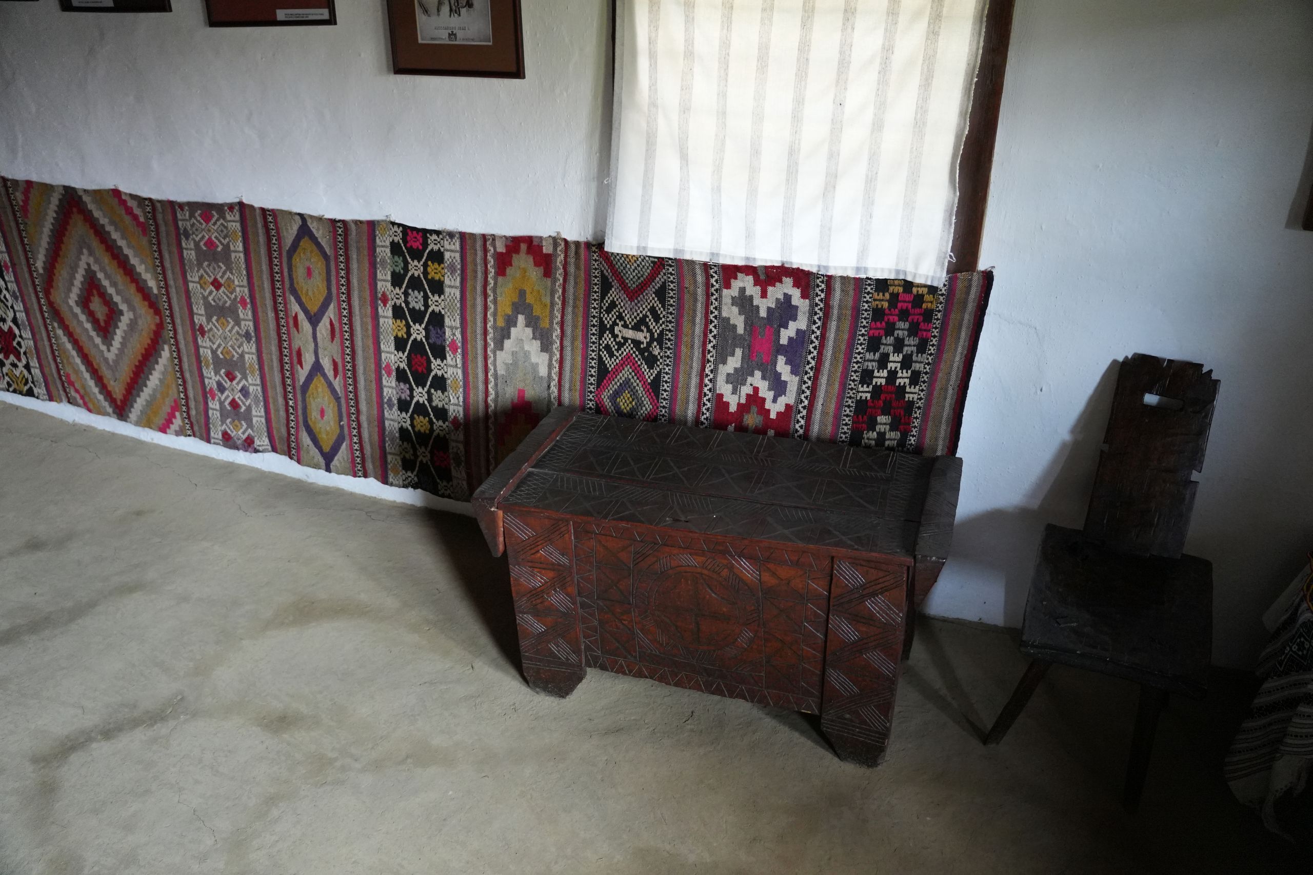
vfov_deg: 47.9
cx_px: 656
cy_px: 438
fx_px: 985
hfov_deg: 67.4
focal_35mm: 27
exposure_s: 1/320
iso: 3200
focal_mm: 18
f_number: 2.8
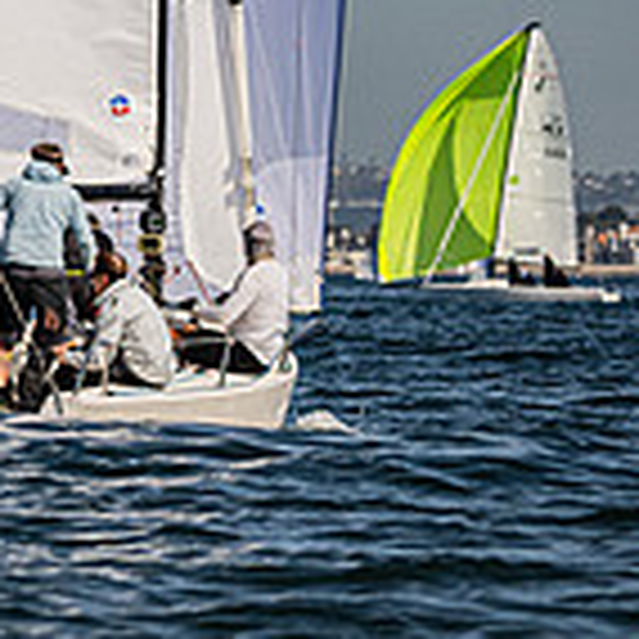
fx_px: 10463
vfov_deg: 3.5
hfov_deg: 3.5
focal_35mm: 501
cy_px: -12
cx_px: -657
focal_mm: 135
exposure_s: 1/5000
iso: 320
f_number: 5.6
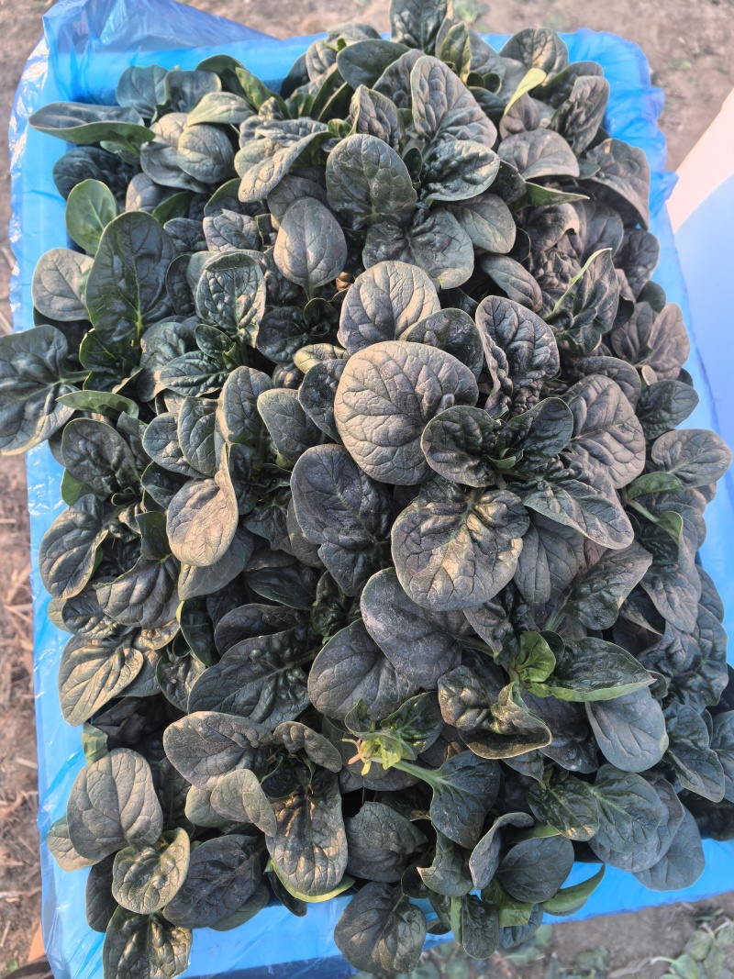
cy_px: 490
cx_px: 367
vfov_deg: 65.3
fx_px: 763
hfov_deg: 51.3
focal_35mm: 27
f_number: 2
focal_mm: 5.75
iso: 50
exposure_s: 1/407
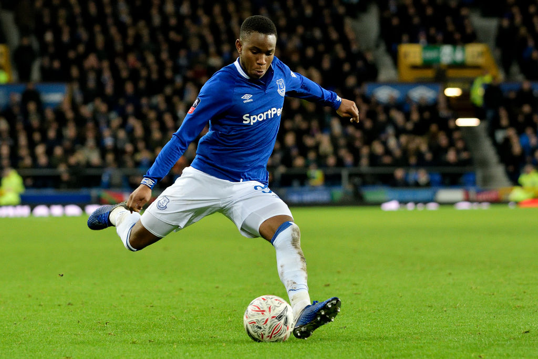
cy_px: 180
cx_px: 269
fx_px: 3139
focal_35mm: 210
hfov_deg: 9.8
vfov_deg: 6.5
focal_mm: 140
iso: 2500
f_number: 3.5
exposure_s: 1/1250
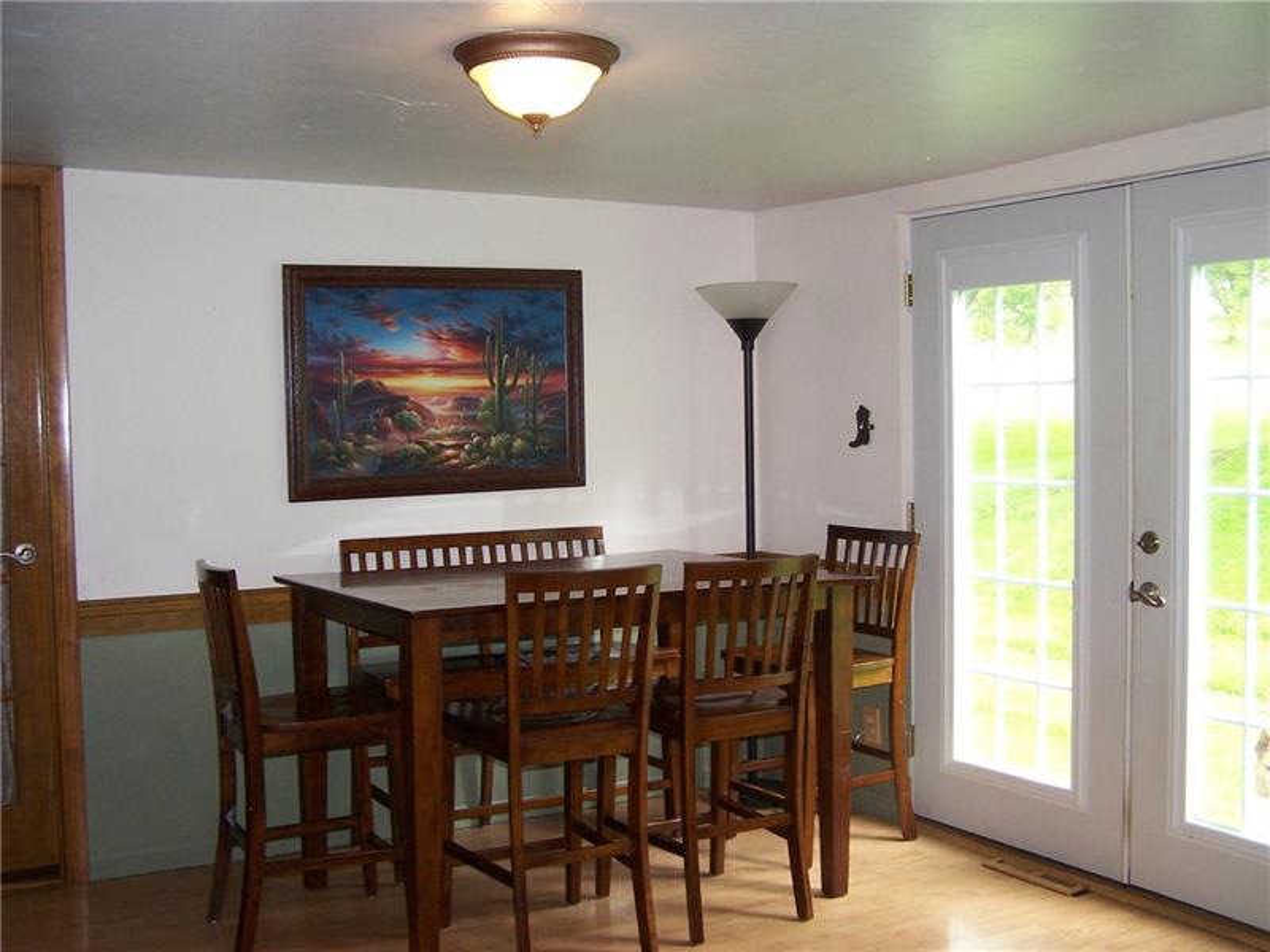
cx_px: 635
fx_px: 1394
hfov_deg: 49.0
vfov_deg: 37.7
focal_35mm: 38
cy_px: 476
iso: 140
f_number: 2.8
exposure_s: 1/60
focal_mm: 6.3
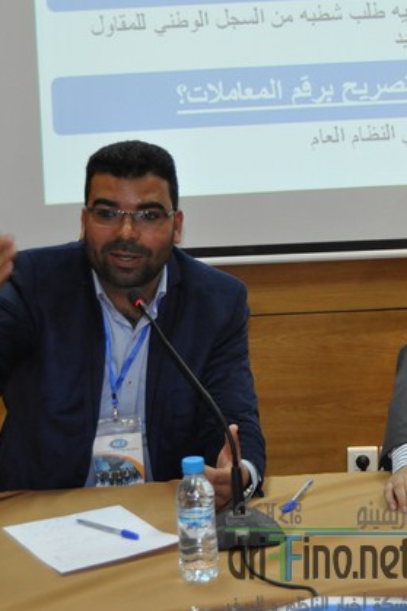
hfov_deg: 15.6
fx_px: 1476
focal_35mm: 87
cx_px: 318
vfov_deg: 23.4
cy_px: 307
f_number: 4.8
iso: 800
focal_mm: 38
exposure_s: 1/60
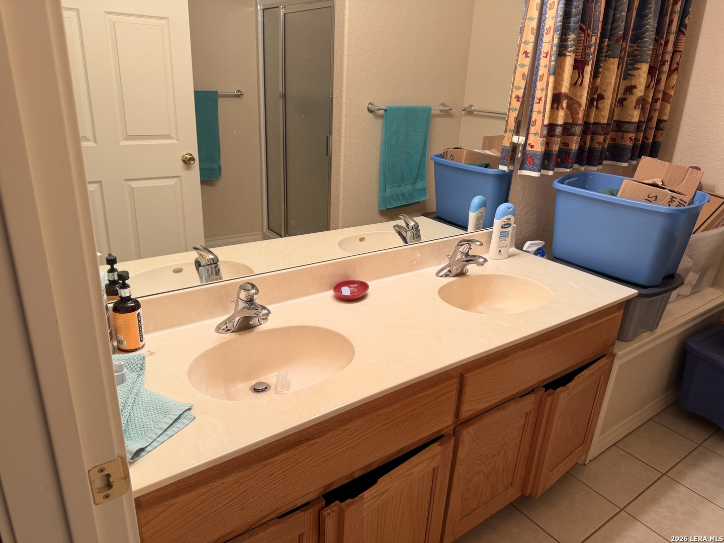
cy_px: 272
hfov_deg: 71.6
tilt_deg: -22.2
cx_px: 362
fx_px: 502
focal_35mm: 24
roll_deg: -3.0
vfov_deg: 56.8
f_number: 1.78
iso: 100
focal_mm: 6.76
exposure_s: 1/120
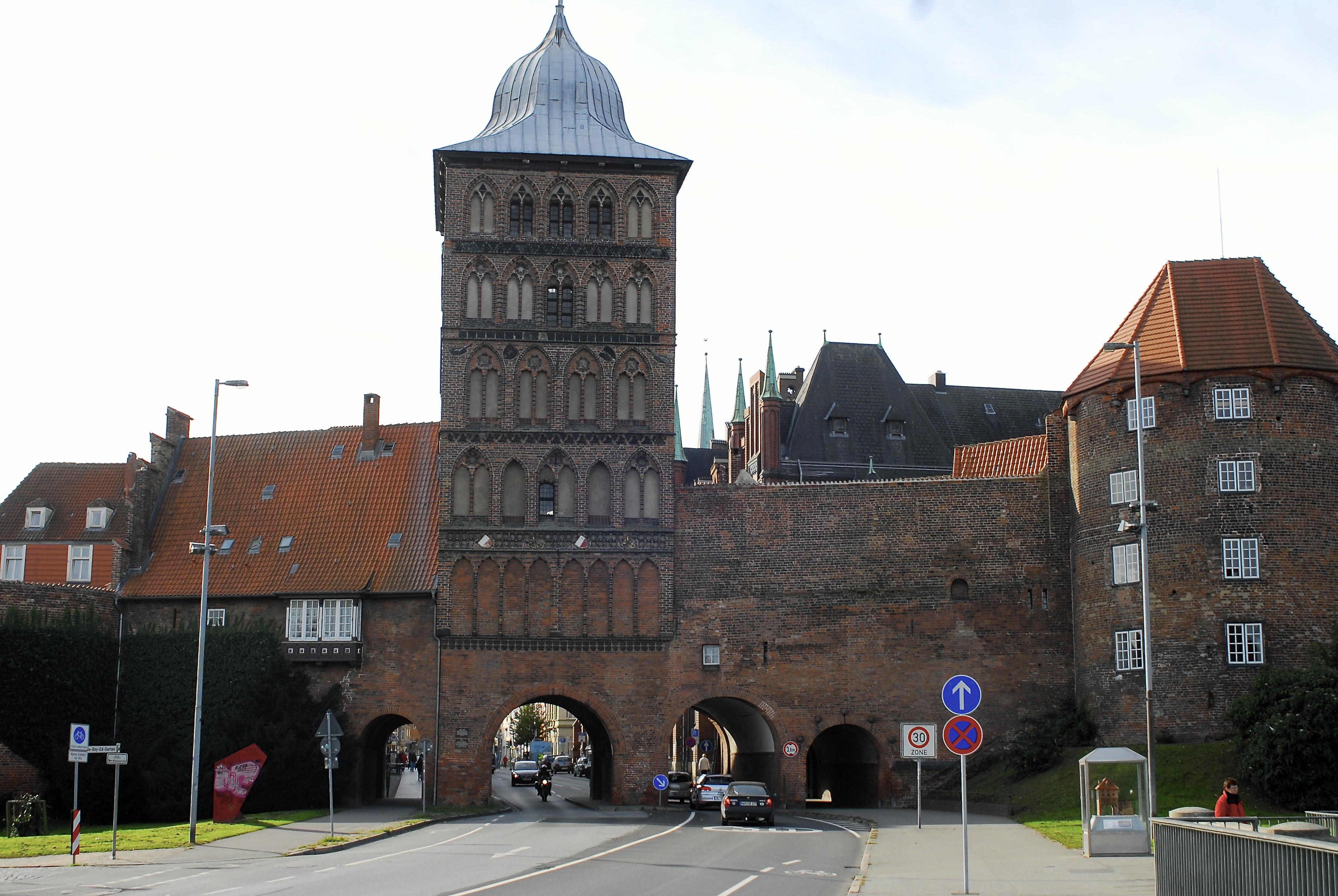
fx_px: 1563
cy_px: 448
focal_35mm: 42
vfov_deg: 32.0
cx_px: 669
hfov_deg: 46.3
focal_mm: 28
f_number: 8
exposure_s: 1/250
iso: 200
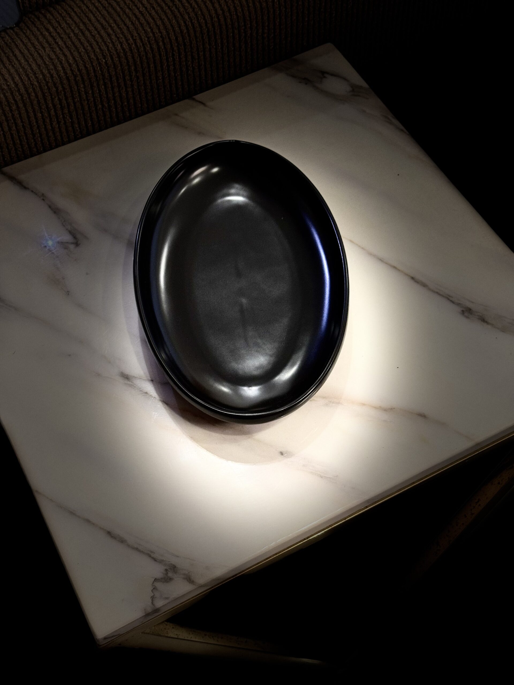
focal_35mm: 48
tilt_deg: -57.4
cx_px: 257
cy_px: 342
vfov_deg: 39.7
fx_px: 950
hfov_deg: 30.3
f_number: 1.78
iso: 160
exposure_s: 1/50
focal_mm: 6.86
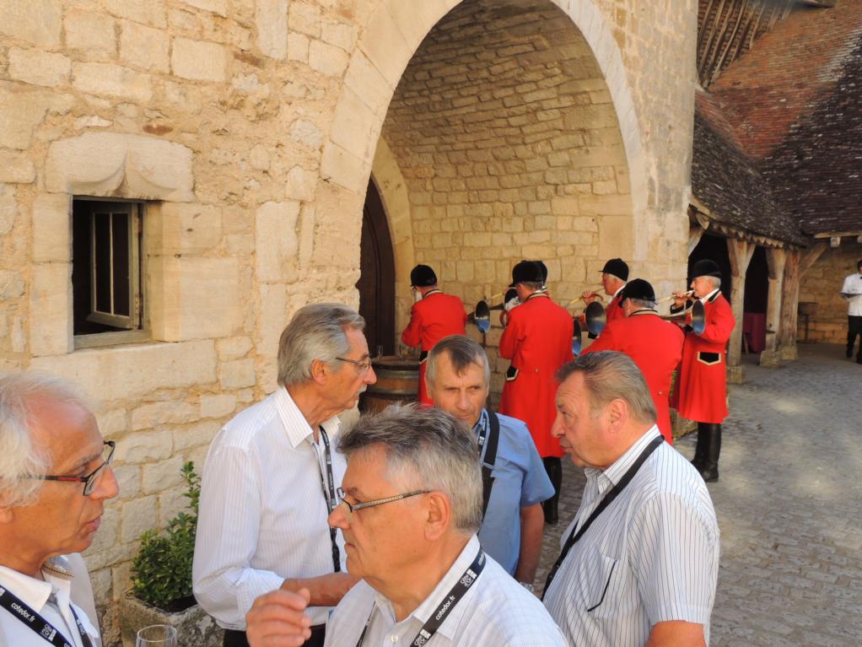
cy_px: 324
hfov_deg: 55.3
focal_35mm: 33
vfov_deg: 43.0
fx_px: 822
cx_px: 431
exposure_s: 1/200
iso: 100
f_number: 3.2
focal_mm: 5.8
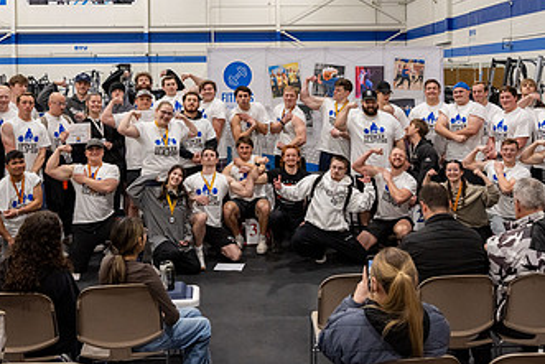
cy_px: 82
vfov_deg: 31.2
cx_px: 282
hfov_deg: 46.4
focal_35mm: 42
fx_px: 636
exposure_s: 1/125
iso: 1000
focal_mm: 24
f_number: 4
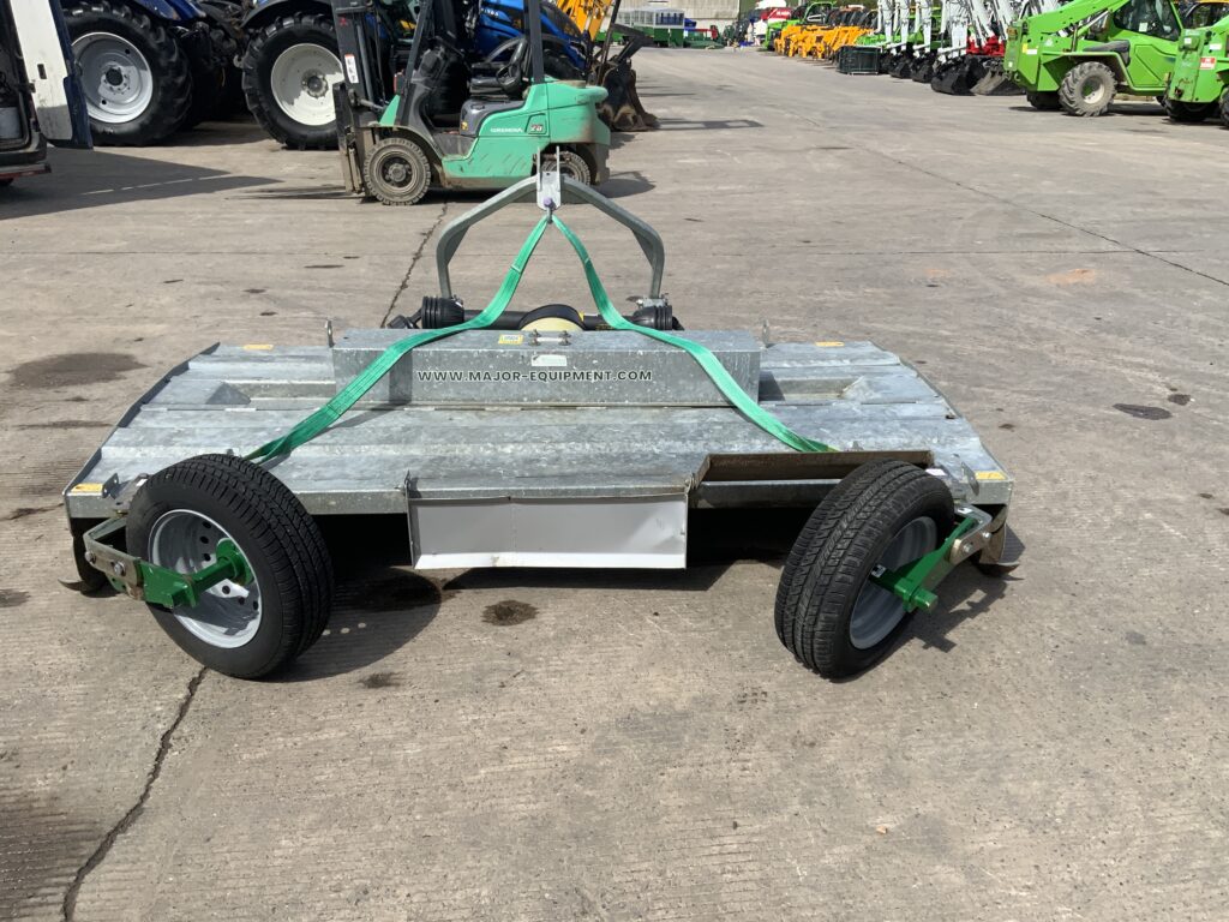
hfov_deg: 61.7
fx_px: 1030
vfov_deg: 48.2
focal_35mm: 29
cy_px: 461
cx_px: 614
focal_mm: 3
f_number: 1.8
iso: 16
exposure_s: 1/1848
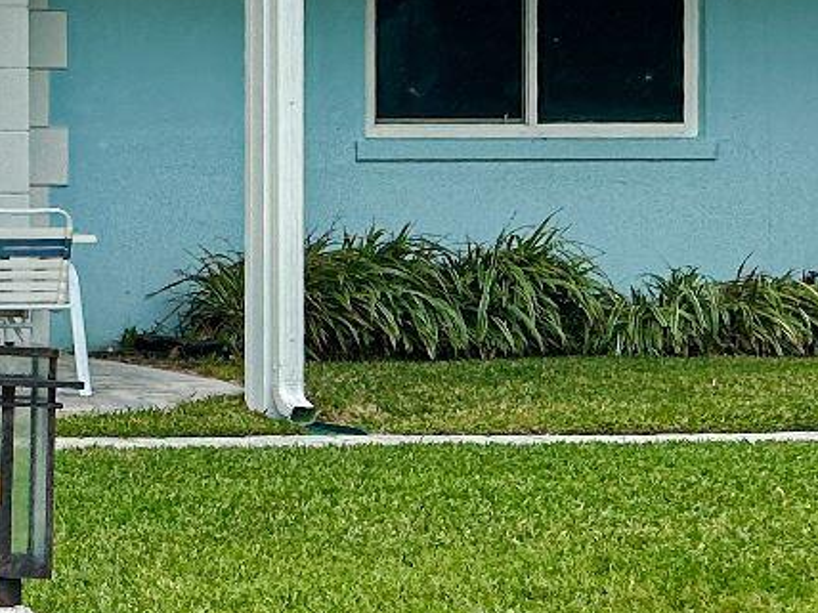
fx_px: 2670
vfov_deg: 13.1
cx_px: -1013
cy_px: 151
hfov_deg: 13.7
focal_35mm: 113
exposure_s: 1/2100
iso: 80
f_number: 1.8
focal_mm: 6.86
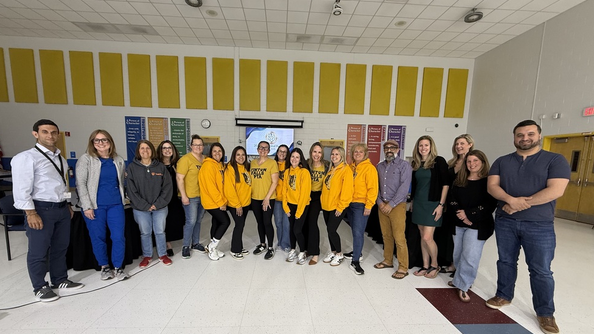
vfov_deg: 66.7
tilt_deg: -6.8
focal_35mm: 16
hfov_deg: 99.4
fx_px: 252
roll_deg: -1.7
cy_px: 192
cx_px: 295
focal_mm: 2.22
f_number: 2.2
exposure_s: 1/60
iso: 200
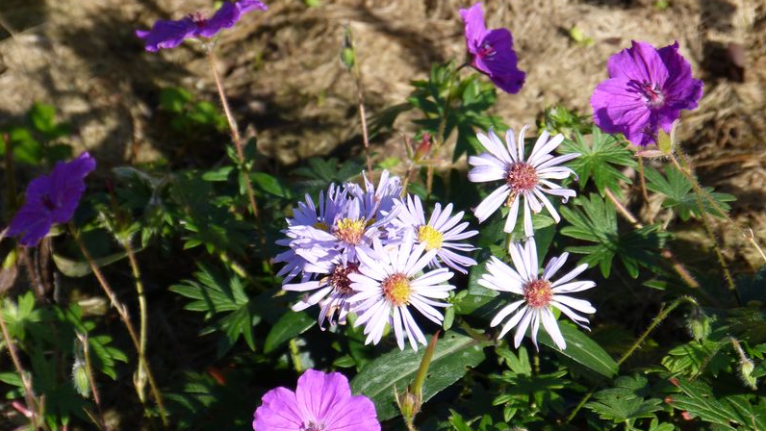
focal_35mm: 277
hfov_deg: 7.8
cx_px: 382
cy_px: 244
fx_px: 5627
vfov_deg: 4.4
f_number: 4
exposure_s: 1/500
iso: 100
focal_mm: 45.6
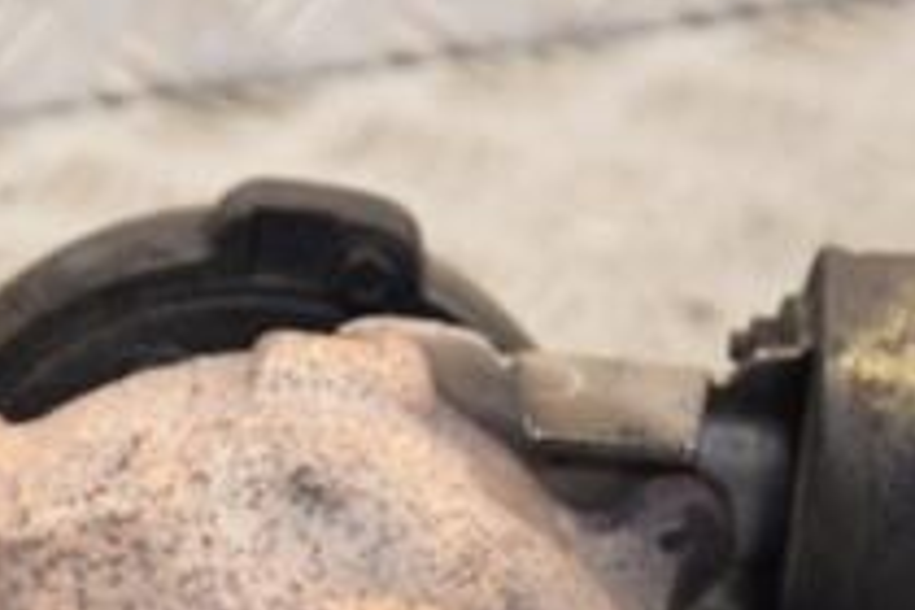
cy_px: 518
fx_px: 8169
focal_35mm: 321
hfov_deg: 6.4
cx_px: 139
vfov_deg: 4.3
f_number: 5.3
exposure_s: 1/100
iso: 800
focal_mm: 75
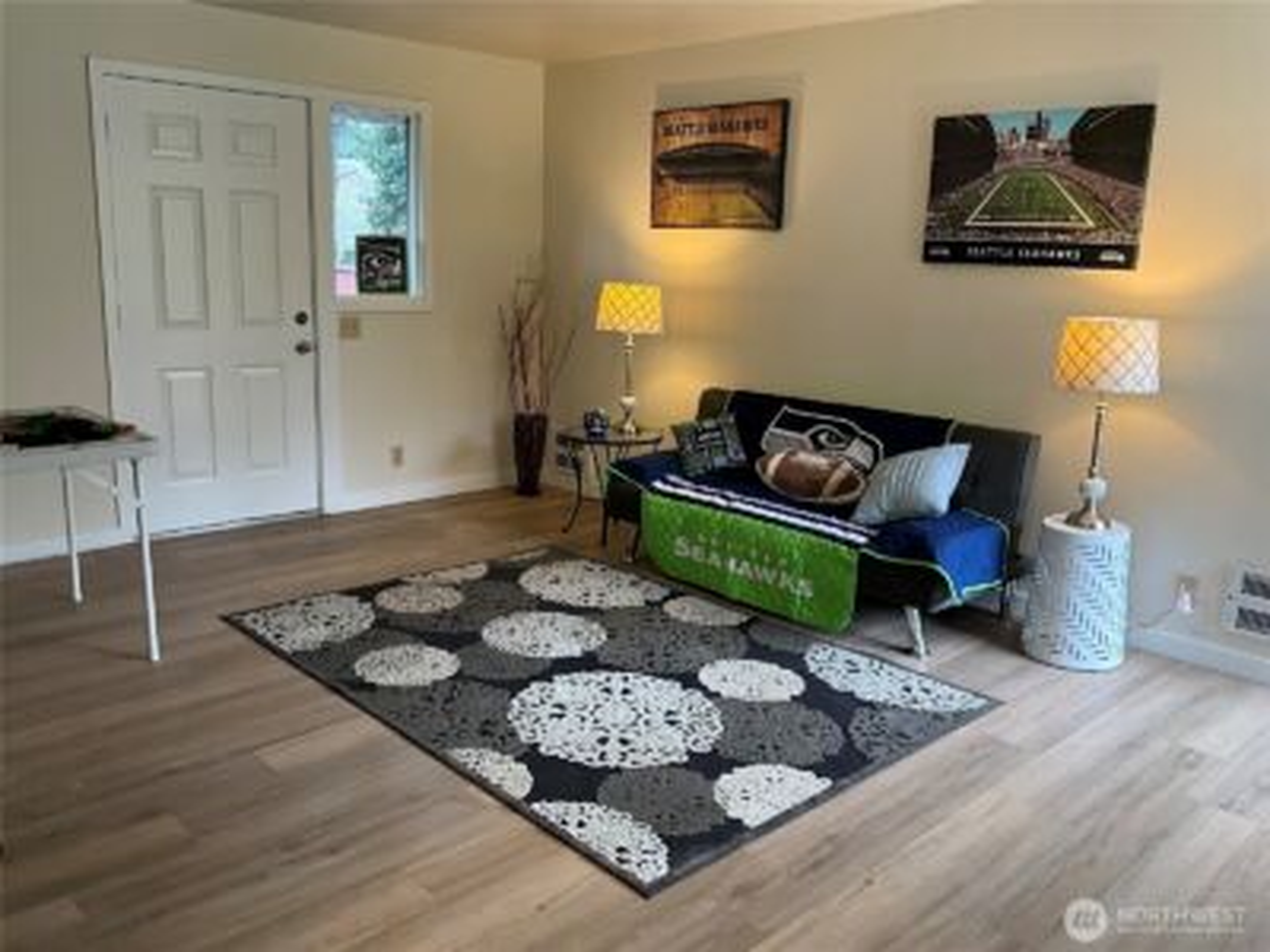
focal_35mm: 29
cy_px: 476
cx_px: 635
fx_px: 1064
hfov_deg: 61.7
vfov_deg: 48.2
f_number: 1.8
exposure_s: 1/60
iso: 80
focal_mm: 3
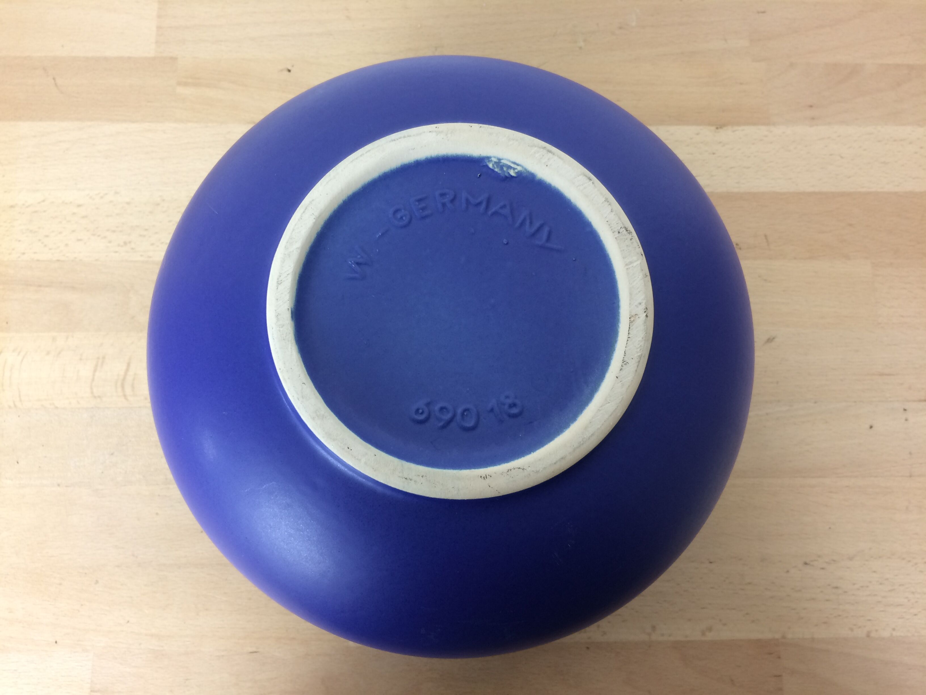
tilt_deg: -76.7
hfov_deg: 61.7
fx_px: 776
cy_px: 348
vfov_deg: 48.2
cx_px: 463
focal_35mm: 29
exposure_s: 1/33
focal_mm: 4.15
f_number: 2.2
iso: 100
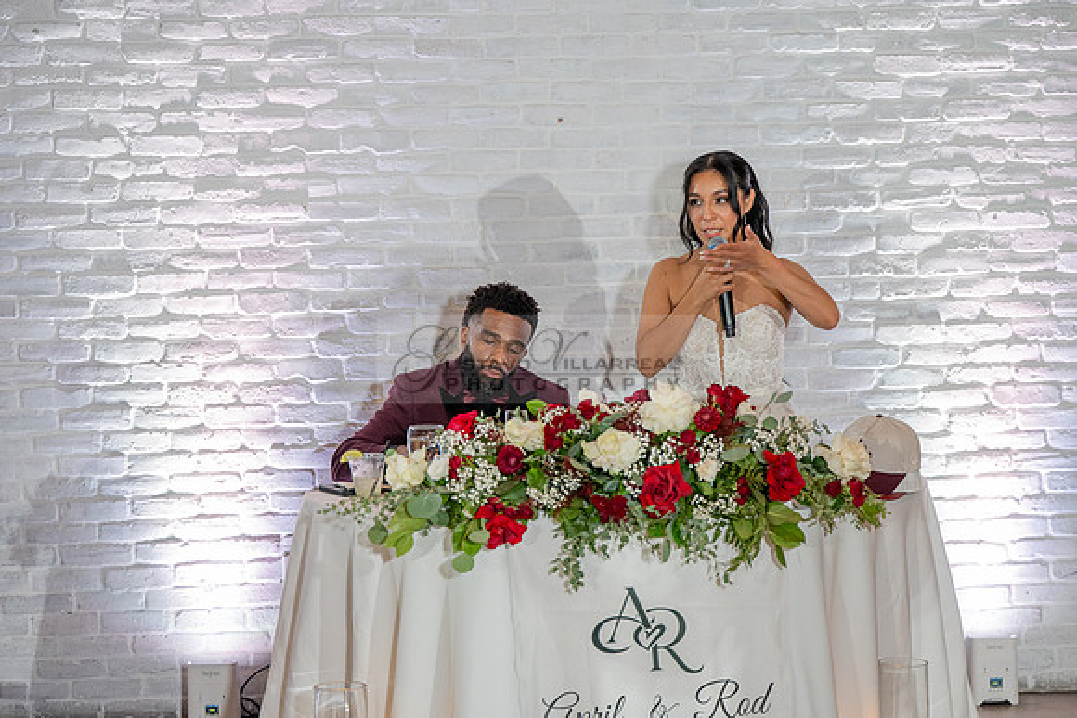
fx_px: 2573
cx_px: 538
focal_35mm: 86
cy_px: 359
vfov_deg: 15.9
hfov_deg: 23.6
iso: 1600
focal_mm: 86
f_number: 2.8
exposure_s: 1/200
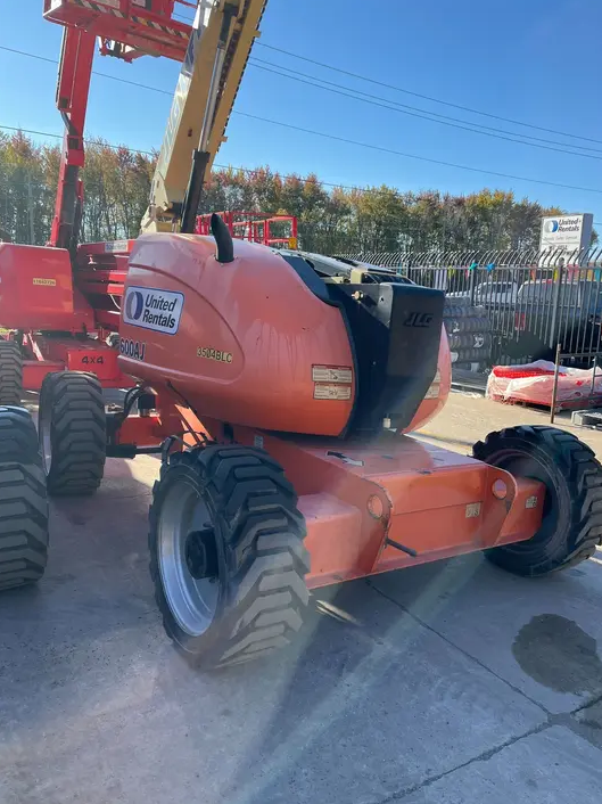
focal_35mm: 27
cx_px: 310
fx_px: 626
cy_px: 407
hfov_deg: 51.3
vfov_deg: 65.3
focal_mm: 5.1
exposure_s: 1/1225
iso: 50
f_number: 1.6
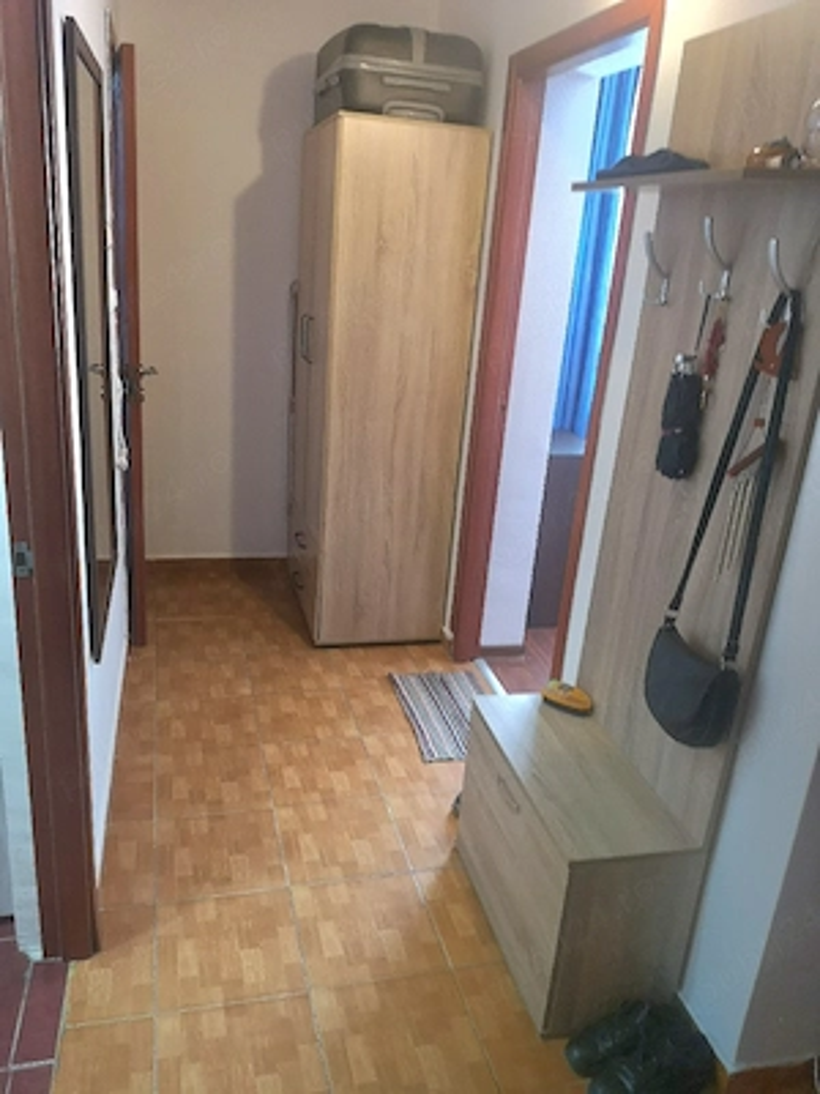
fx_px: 853
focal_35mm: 27
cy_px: 547
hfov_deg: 51.4
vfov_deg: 65.3
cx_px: 410
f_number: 1.8
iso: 500
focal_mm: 5.58
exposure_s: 1/25
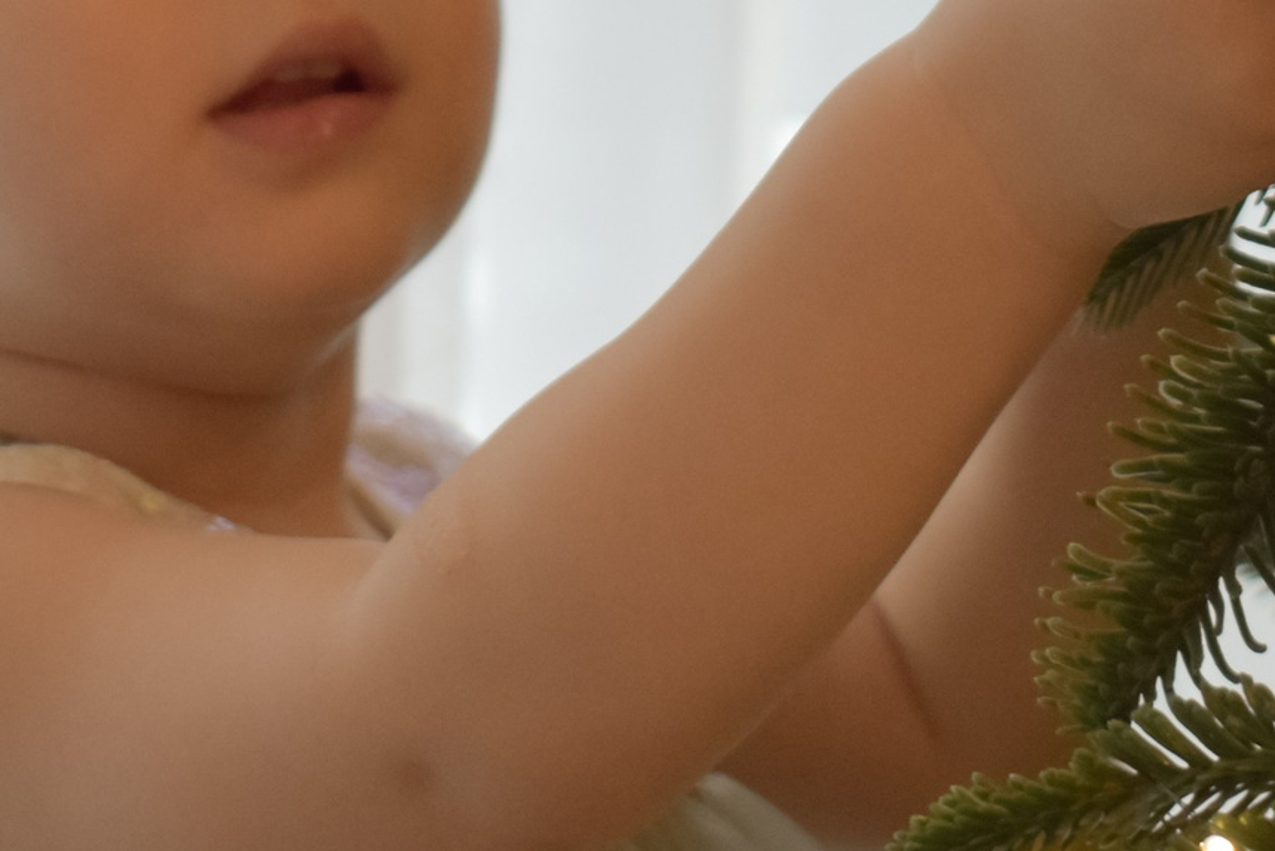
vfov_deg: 8.7
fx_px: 5543
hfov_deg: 13.1
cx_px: 850
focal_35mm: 156
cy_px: 90
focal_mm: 35
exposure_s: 1/125
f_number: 4.5
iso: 1000
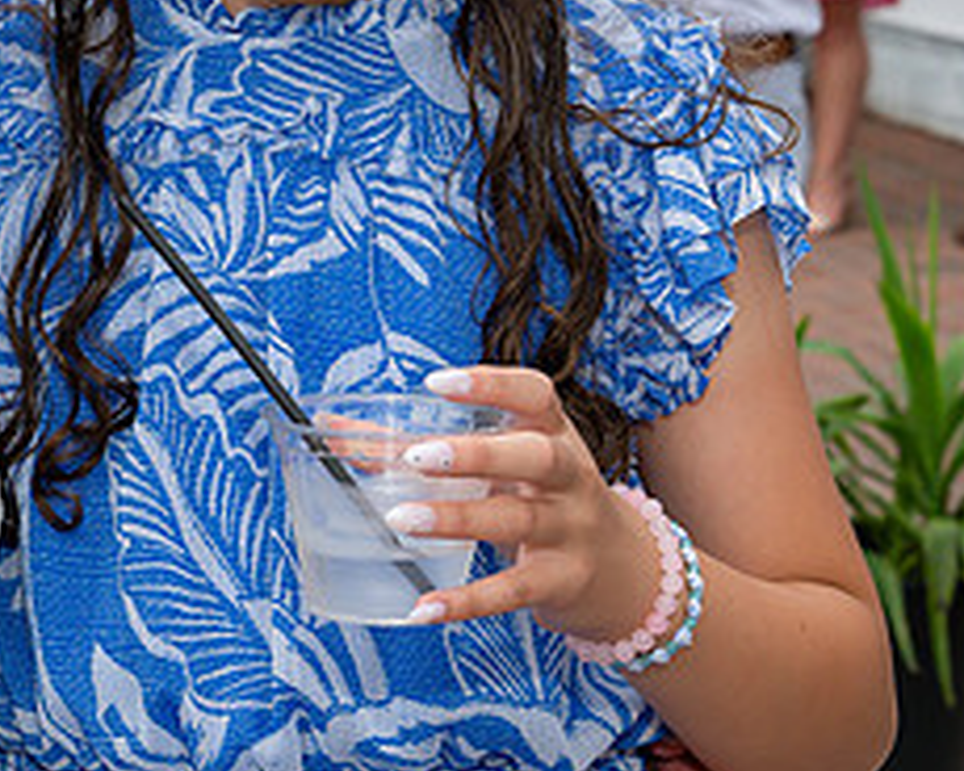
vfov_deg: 9.2
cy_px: 32
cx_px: -94
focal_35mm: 167
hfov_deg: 11.4
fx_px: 4765
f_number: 8
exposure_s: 1/250
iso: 400
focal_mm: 55
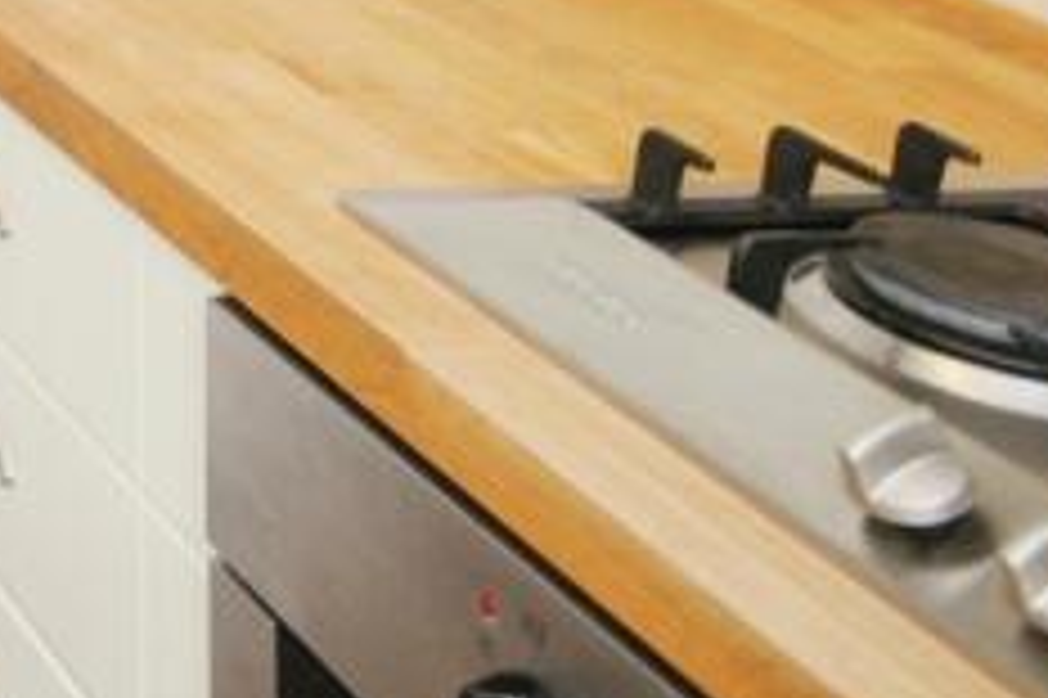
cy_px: -763
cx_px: -1044
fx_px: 1920
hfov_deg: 18.9
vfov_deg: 15.6
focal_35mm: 66
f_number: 6.3
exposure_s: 1/60
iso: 500
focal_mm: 10
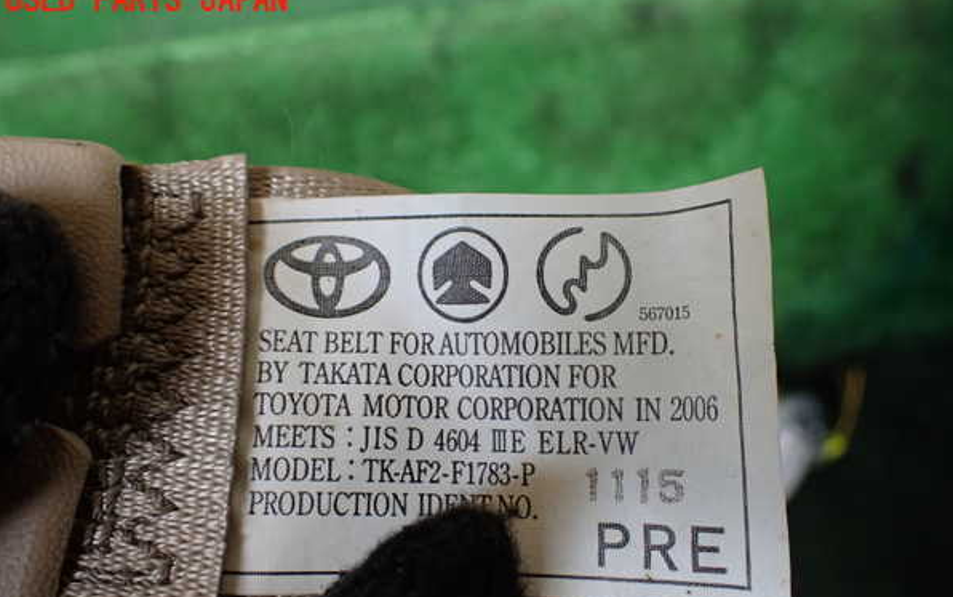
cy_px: 341
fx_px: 831
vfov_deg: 39.4
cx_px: 476
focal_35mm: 32
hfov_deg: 59.6
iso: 200
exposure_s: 1/125
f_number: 2.3
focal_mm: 5.4
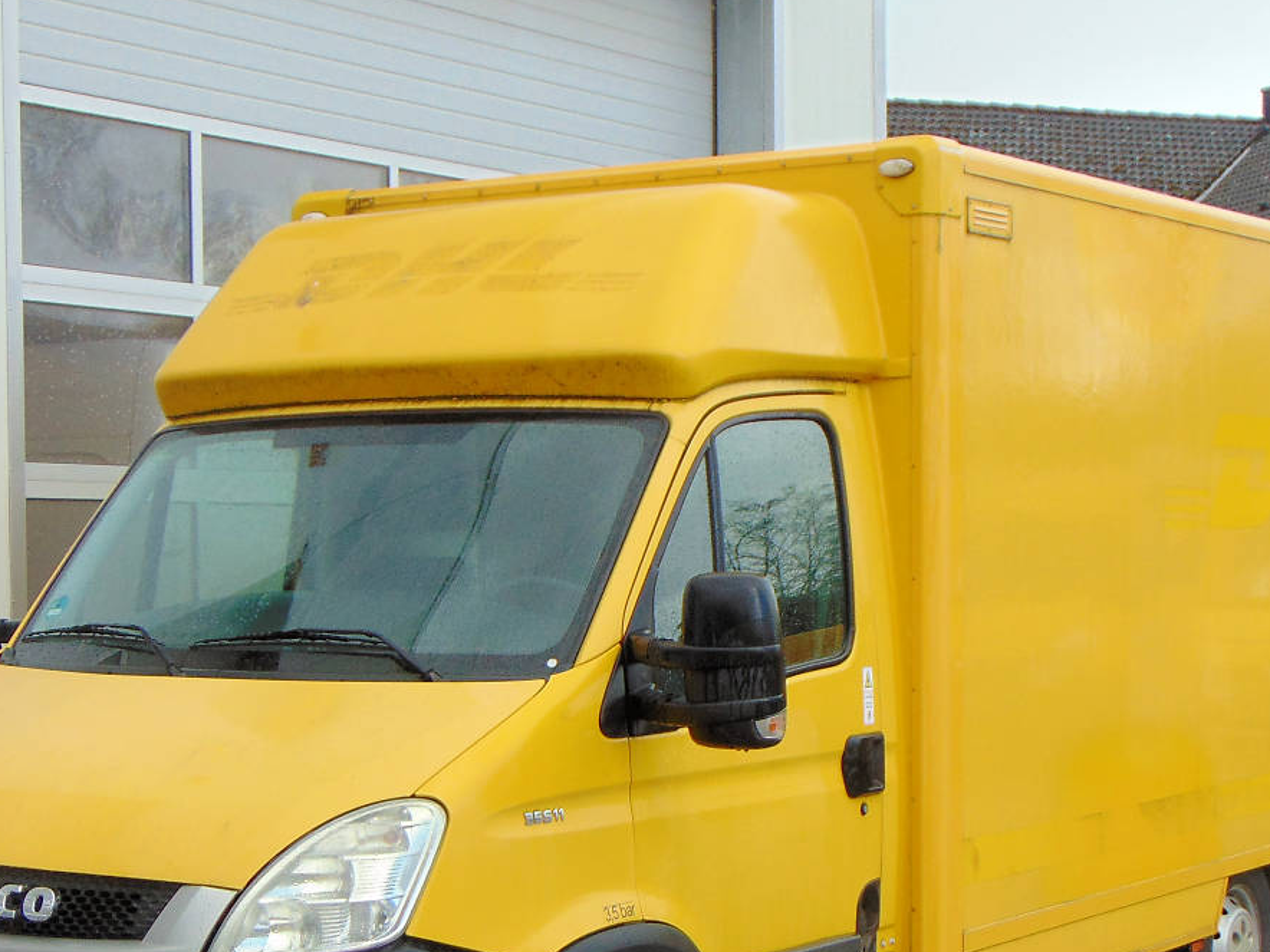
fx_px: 2788
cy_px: 694
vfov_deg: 19.3
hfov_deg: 25.7
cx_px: 625
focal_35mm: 76
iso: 80
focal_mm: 7.6
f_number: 3.3
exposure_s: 1/200
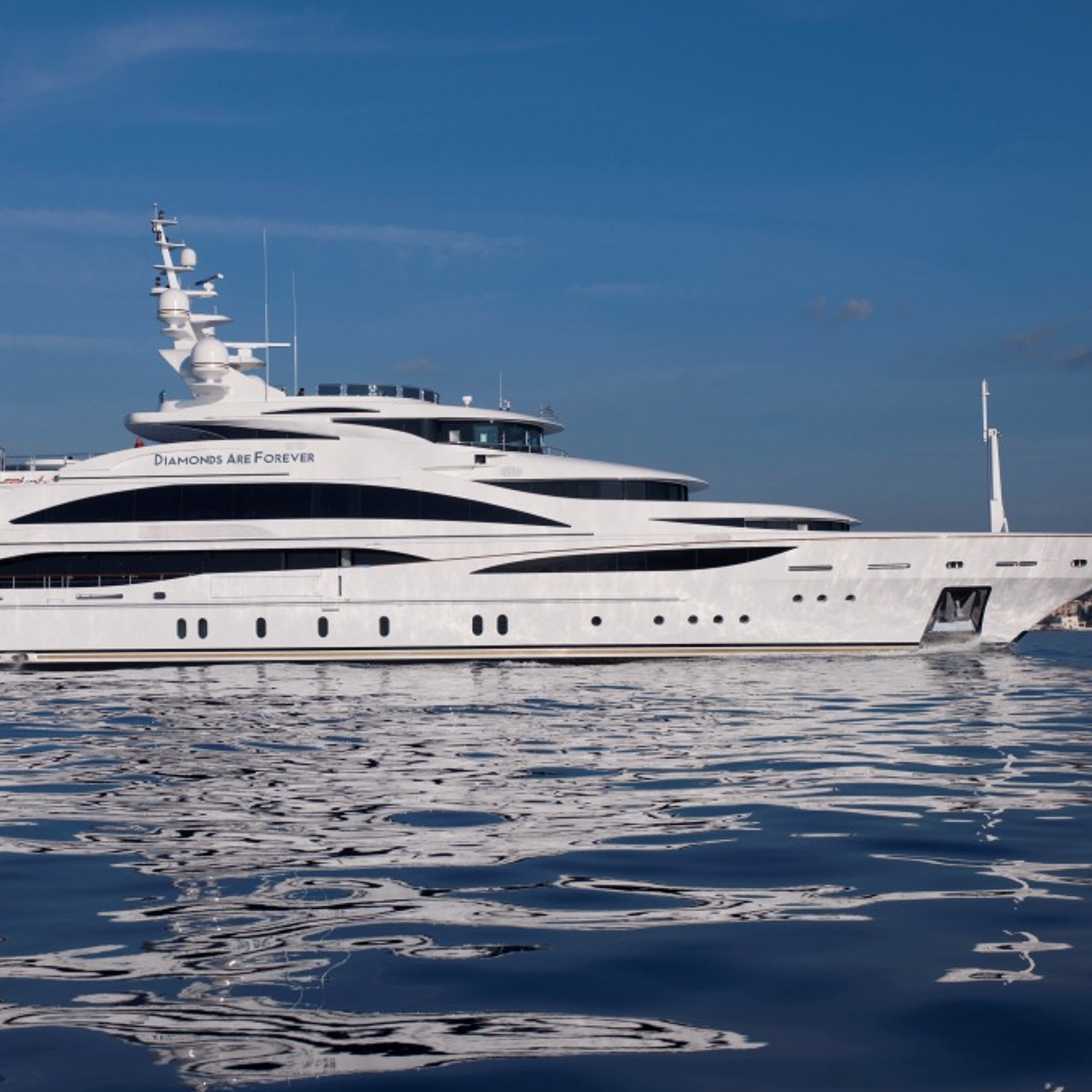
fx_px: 2070
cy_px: 546
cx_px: 429
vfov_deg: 29.6
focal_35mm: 58
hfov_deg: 29.5
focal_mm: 45
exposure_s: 1/500
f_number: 10
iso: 100
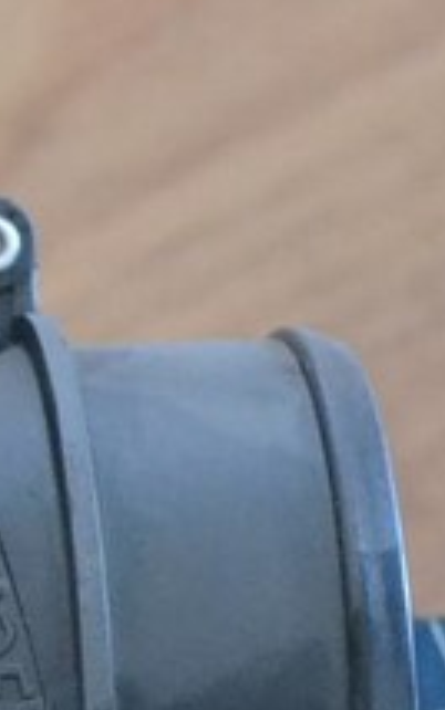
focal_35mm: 279
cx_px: -531
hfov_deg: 4.6
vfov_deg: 7.4
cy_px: 1065
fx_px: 5411
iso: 3200
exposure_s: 1/30
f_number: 4.5
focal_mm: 29
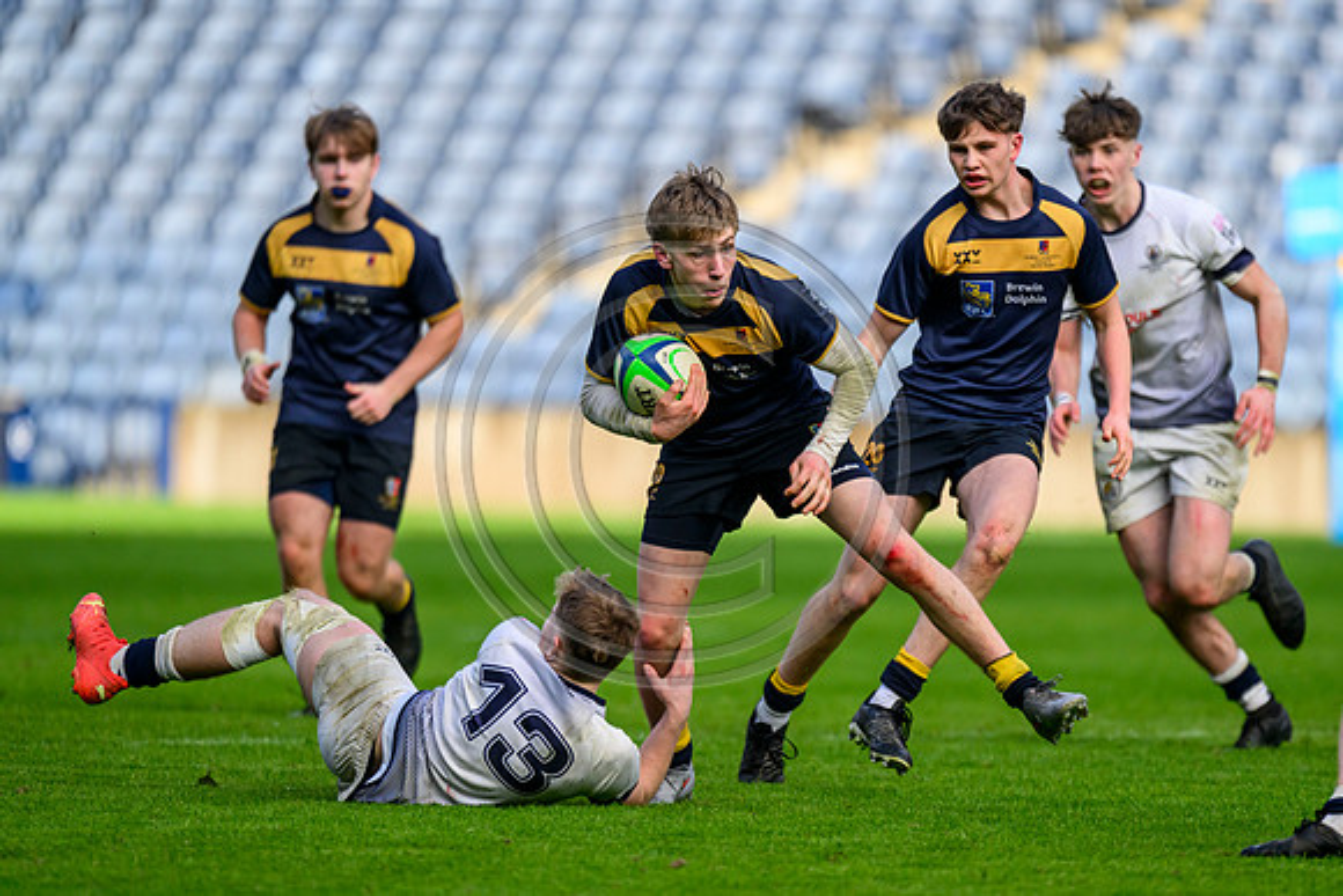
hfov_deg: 3.5
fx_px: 22025
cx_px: 702
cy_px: 463
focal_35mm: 590
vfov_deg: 2.3
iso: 1250
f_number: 4
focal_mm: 560
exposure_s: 1/3200
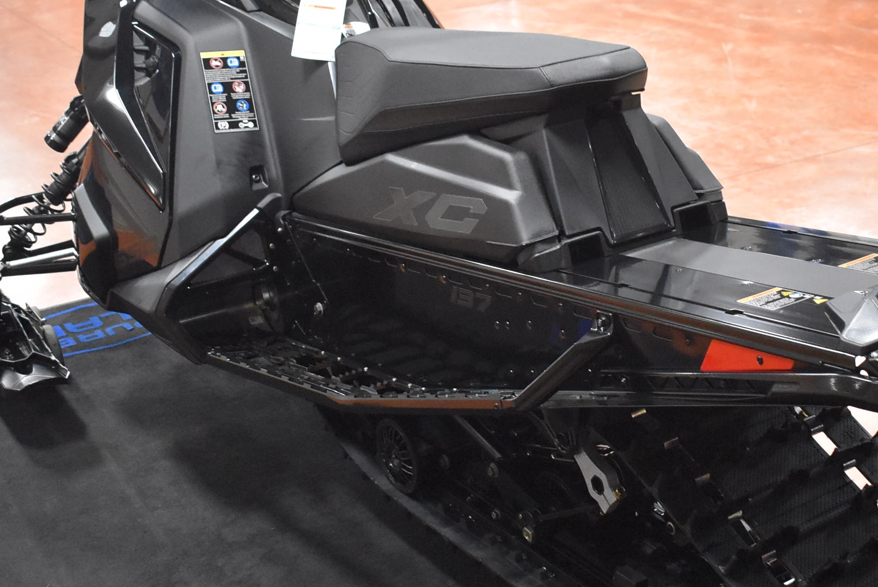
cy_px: 275
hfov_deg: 33.1
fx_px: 1464
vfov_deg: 22.7
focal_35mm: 60
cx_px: 590
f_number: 3.8
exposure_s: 1/125
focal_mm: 22
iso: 4000
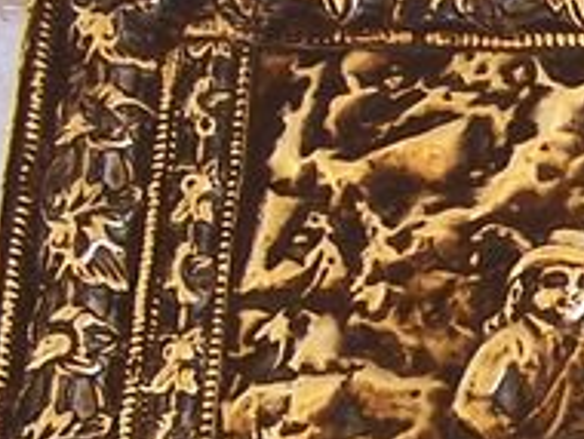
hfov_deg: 9.4
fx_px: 3378
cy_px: 537
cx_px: 1097
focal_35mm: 200
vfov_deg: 7.4
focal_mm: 6.3
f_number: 2.8
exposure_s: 1/30
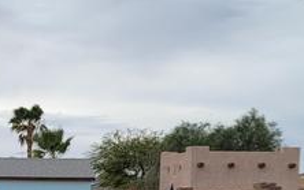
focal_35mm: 102
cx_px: -127
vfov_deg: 12.4
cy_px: 260
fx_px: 845
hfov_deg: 18.5
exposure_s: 1/444
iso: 20
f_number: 1.8
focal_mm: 7
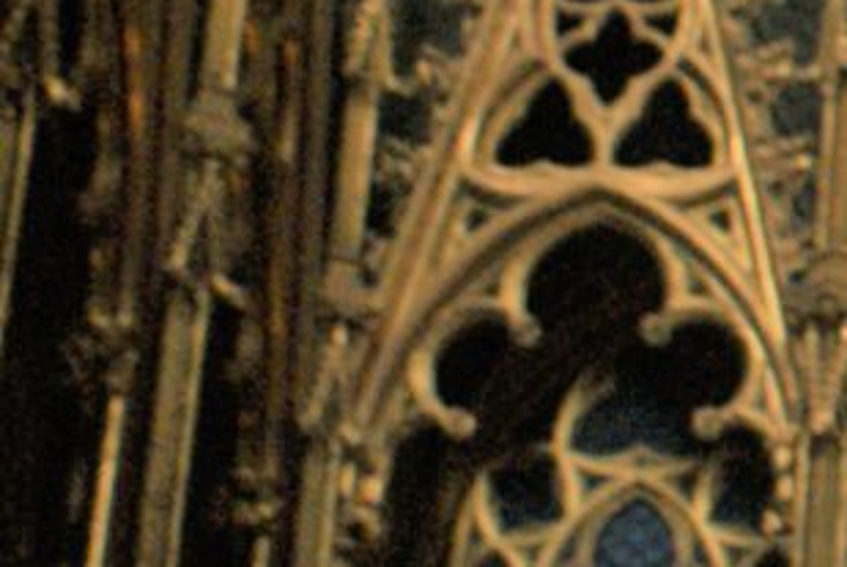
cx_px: 1623
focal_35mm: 179
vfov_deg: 7.6
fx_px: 4217
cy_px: -238
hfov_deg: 10.6
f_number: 5
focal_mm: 24
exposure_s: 1/100
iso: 800
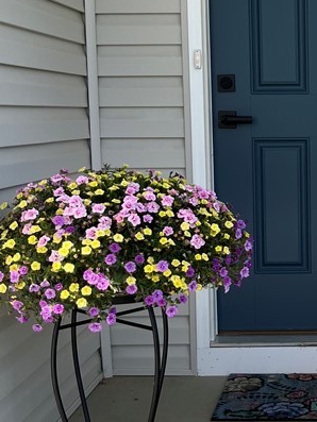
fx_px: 818
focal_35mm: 67
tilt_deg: -6.5
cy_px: 201
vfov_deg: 29.0
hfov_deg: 21.0
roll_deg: +0.9
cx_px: 338
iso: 50
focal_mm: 5.1
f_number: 1.6
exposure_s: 1/1458
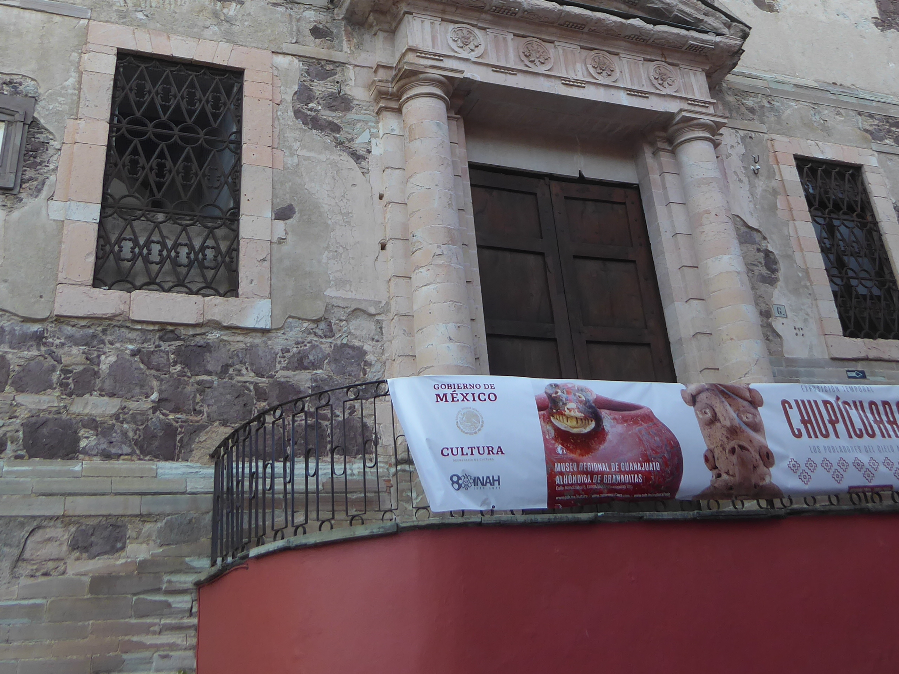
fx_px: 1065
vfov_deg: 34.1
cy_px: 140
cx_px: 491
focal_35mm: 41
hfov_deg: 45.7
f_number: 3.3
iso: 80
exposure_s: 1/100
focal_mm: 4.3
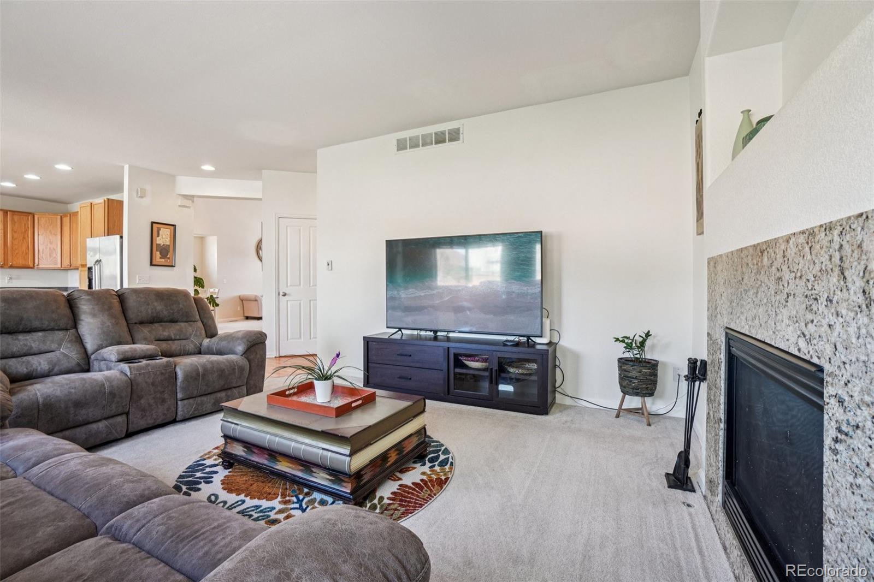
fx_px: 364
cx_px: 437
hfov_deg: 100.4
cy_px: 291
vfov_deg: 77.3
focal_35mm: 15
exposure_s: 1/10
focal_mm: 10
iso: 400
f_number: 8
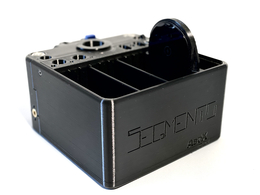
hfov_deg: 36.8
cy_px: 98
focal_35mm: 52
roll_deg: +0.3
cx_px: 130
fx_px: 391
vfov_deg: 28.0
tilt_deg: -22.0
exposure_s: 1/122
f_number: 2
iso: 160
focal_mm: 6
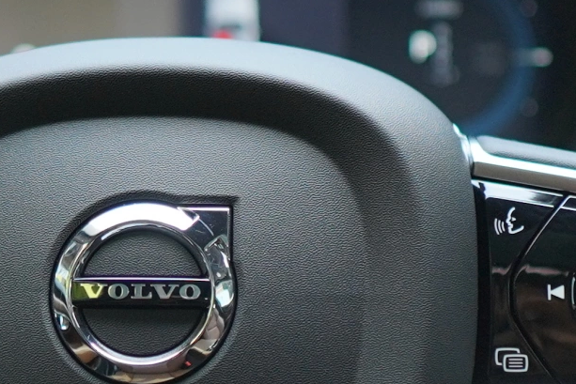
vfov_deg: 14.6
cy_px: 229
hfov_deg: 21.7
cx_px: 235
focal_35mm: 94
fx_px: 1504
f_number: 1.4
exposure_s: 1/1000
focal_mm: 16
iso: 320
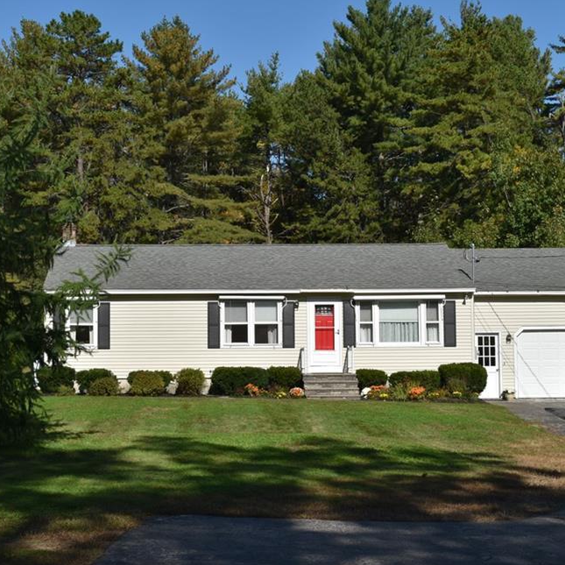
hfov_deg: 27.4
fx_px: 1157
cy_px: 269
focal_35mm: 63
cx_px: 215
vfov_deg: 27.4
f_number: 14
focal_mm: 31
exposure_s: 1/200
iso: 100
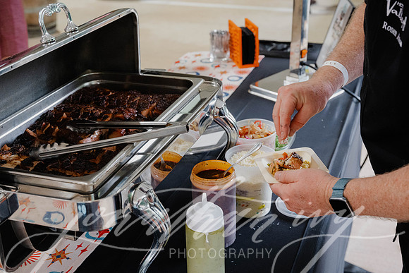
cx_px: 204
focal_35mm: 48
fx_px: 545
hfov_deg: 41.1
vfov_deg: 28.1
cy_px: 136
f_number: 5.6
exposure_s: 1/100
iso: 3200
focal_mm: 48
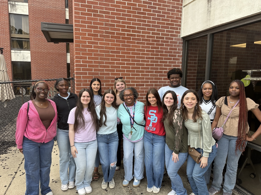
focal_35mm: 24
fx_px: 181
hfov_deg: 71.6
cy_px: 98
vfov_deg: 56.8
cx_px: 130
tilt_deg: -6.6
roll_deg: -1.1
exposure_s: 1/446
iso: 80
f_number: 1.78
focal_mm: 6.86
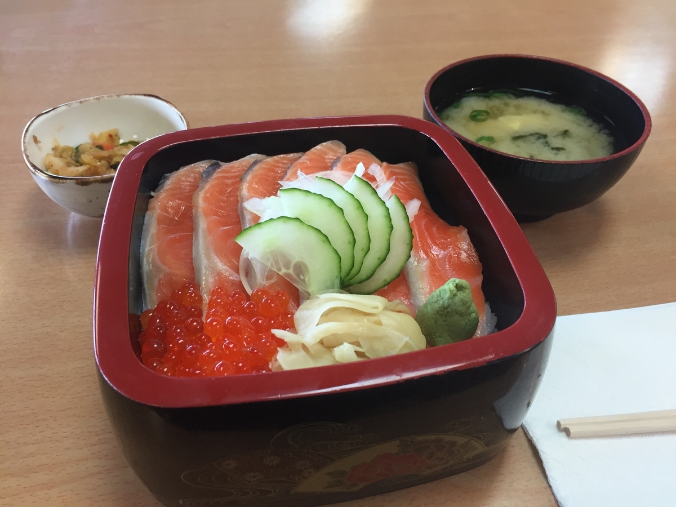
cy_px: 254
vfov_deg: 48.2
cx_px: 338
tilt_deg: -42.2
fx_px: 566
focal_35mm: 29
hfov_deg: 61.7
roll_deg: -3.2
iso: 100
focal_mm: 4.15
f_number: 2.2
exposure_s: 1/33
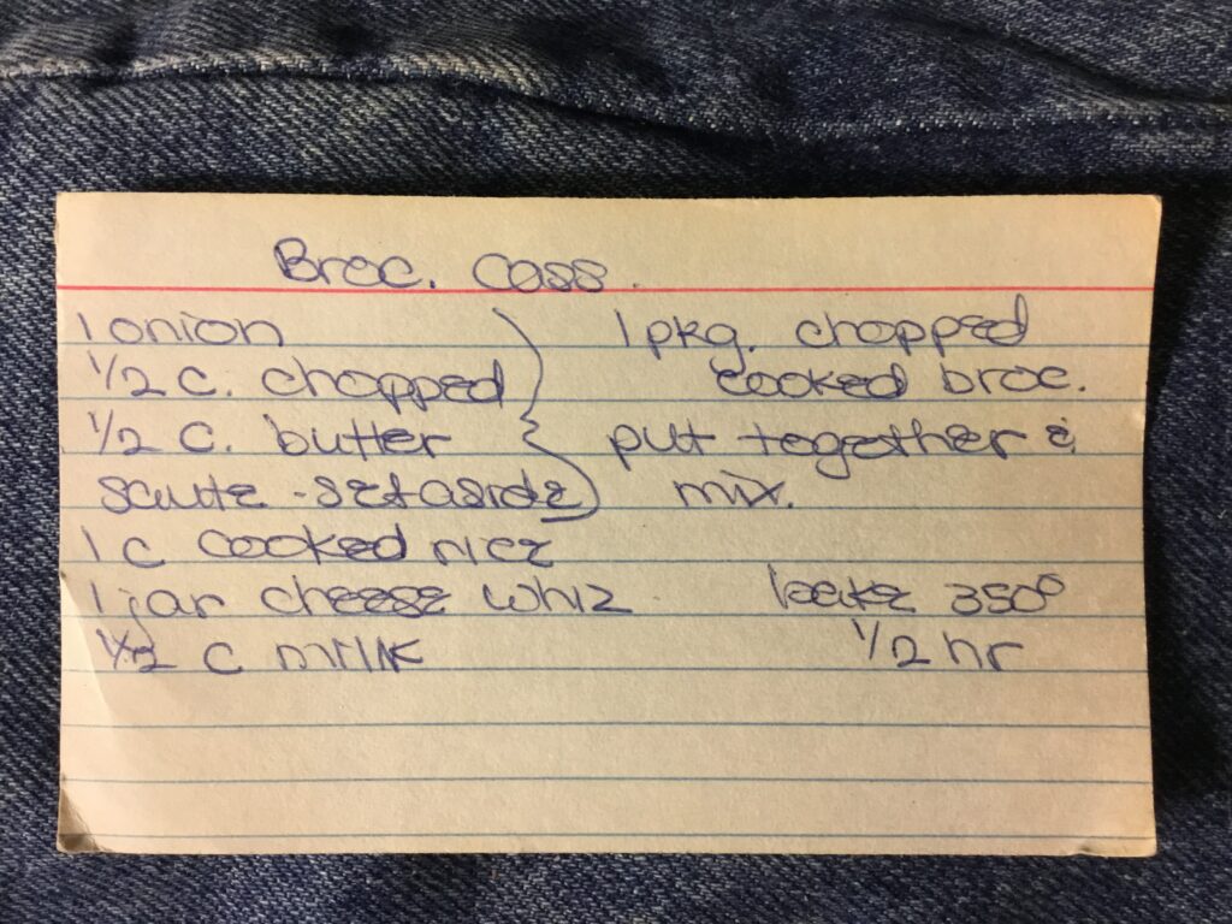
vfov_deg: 45.4
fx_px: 1103
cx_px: 616
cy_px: 462
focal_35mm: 31
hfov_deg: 58.4
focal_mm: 3.3
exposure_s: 1/30
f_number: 2.4
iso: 100
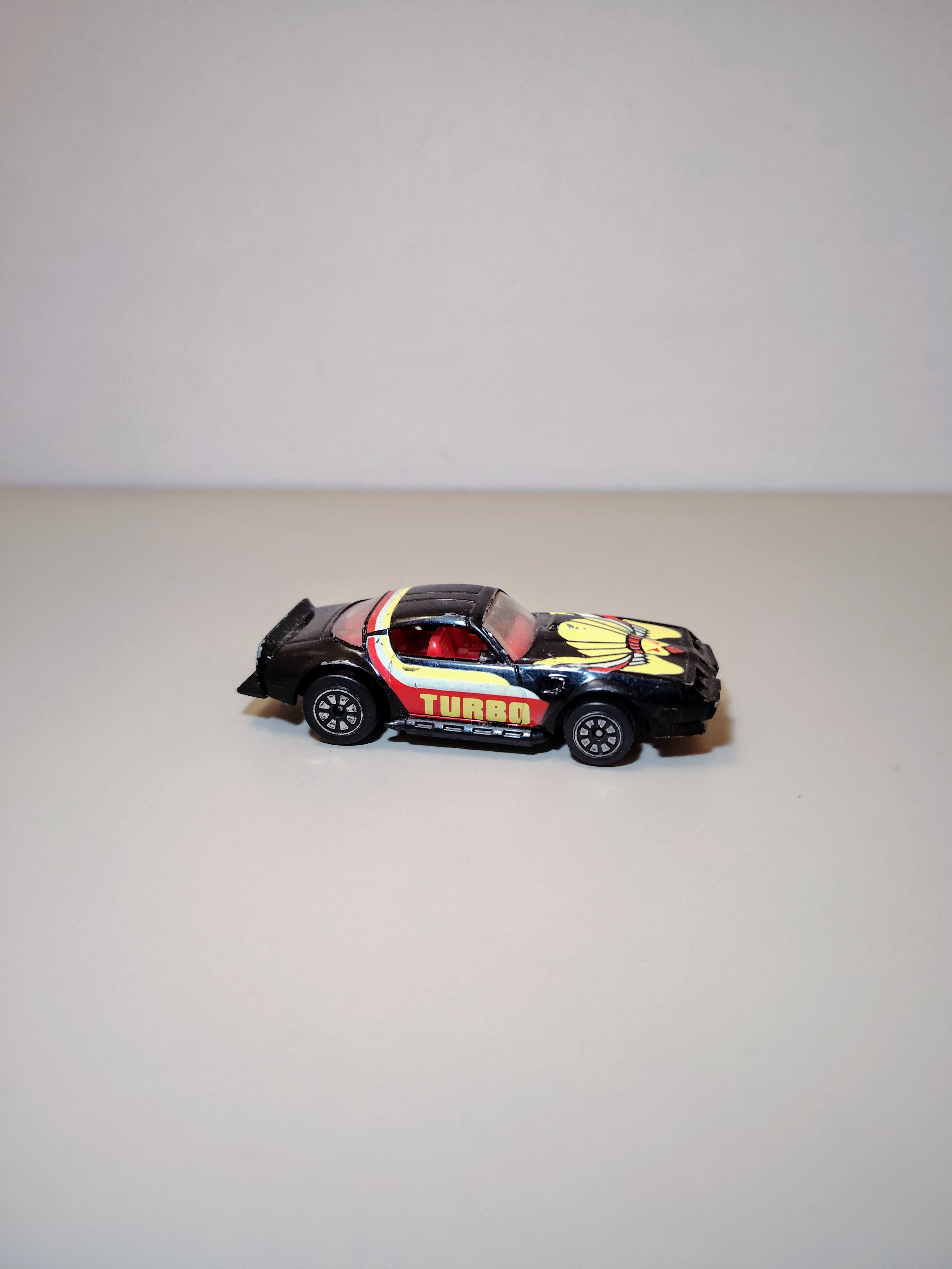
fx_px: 880
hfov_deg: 56.8
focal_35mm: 24
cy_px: 634
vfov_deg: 71.6
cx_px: 476
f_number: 1.75
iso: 1250
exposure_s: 1/50
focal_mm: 5.25
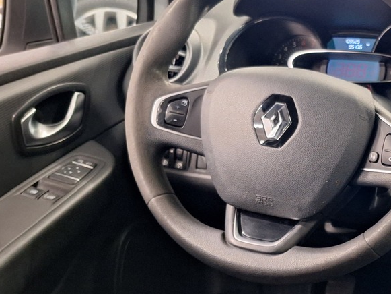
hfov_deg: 31.2
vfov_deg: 25.5
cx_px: 392
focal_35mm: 57
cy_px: 197
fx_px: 644
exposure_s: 1/25
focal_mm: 5.54
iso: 400
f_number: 1.8
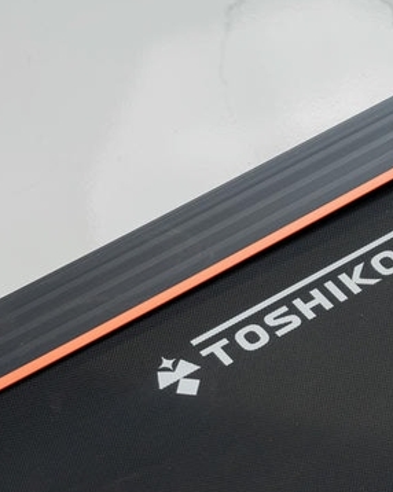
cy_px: 435
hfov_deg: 11.1
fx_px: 1994
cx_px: 415
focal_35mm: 137
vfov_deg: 13.9
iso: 400
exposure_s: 1/250
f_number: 4
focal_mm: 51
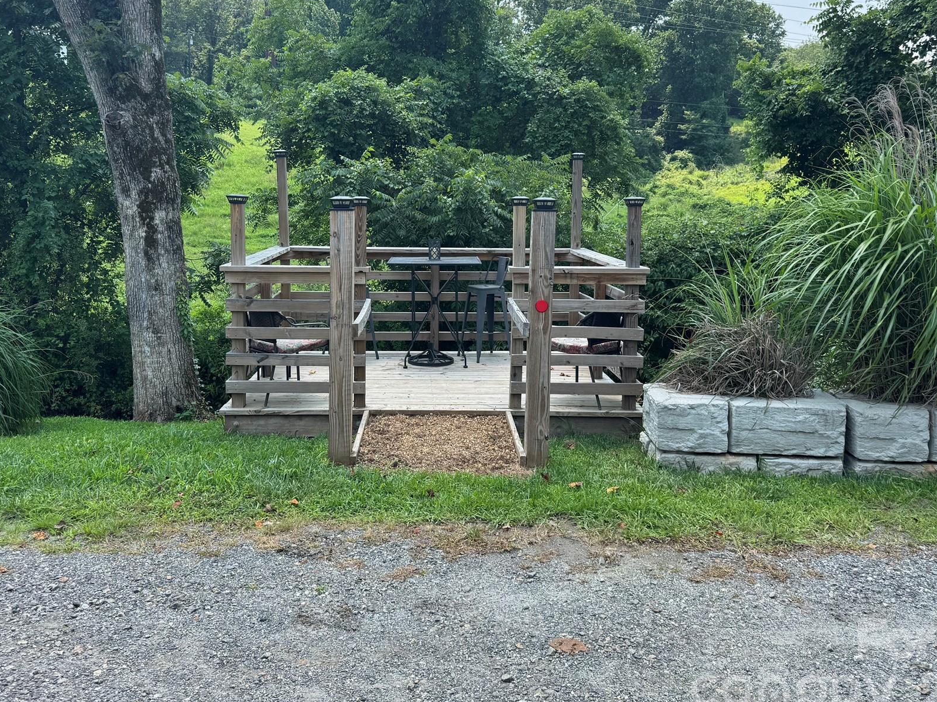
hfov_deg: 58.3
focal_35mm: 31
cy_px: 282
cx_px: 441
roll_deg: -1.1
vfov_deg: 45.2
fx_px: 839
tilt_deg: -6.6
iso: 80
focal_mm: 6.76
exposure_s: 1/1311
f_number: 1.78
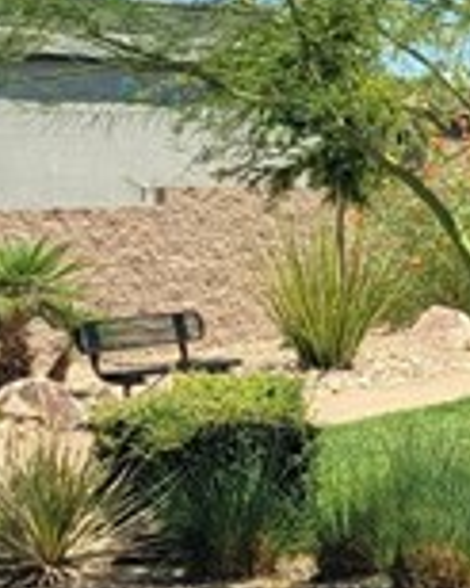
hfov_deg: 8.5
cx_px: 1036
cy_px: -118
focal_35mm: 169
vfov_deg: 11.2
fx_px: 2941
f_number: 1.8
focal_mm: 5.4
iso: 40
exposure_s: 1/2500
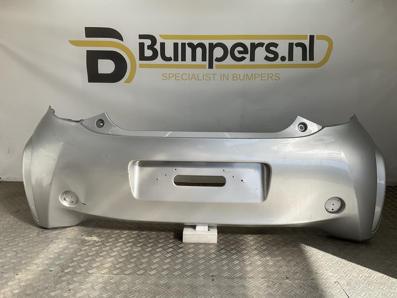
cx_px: 198
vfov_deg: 48.2
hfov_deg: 61.7
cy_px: 149
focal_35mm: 29
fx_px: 333
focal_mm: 3
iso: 16
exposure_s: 1/869
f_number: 1.8
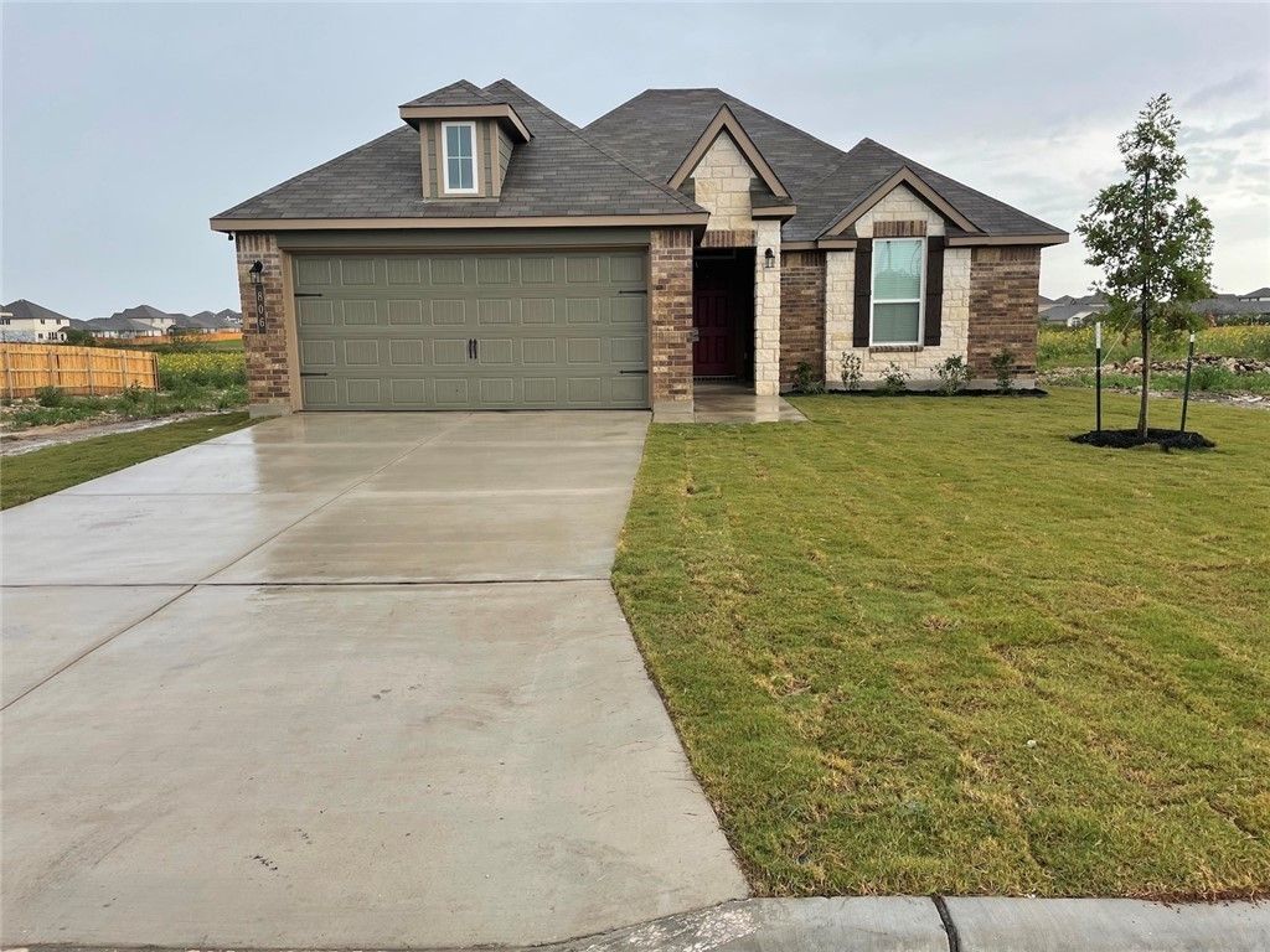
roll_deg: +0.8
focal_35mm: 26
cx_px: 635
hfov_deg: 67.3
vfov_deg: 53.1
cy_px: 476
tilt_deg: -7.4
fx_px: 954
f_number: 1.6
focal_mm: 4.2
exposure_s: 1/550
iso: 32
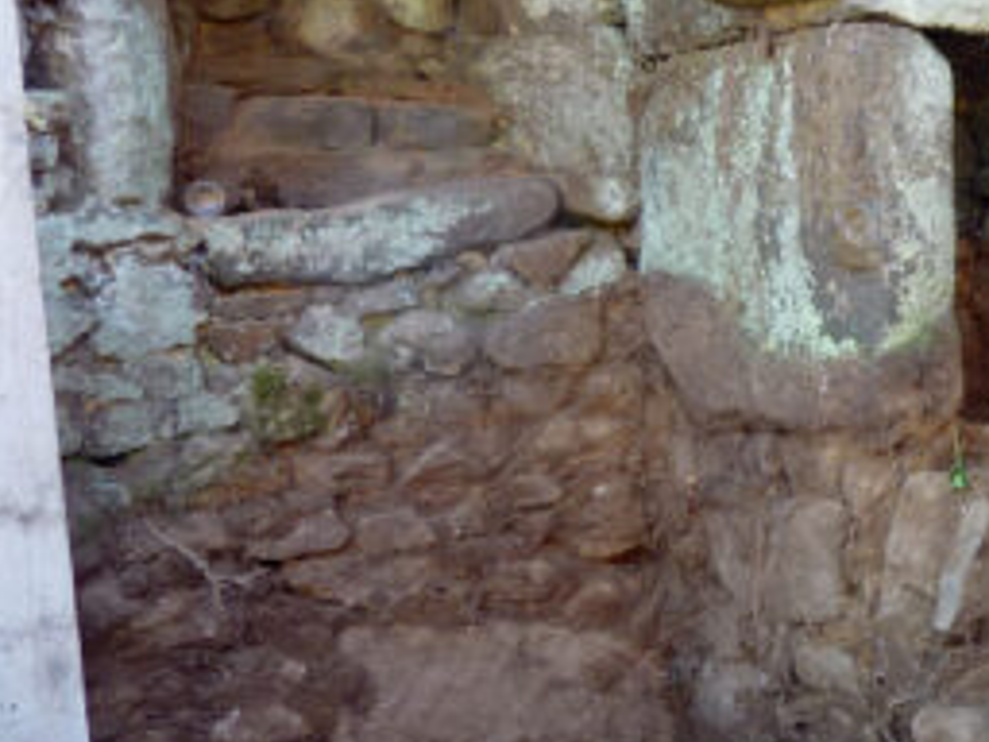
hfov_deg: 23.1
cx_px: 1290
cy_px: 240
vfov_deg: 19.6
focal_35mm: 75
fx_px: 2143
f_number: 3.3
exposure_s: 1/30
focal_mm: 4.1
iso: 80
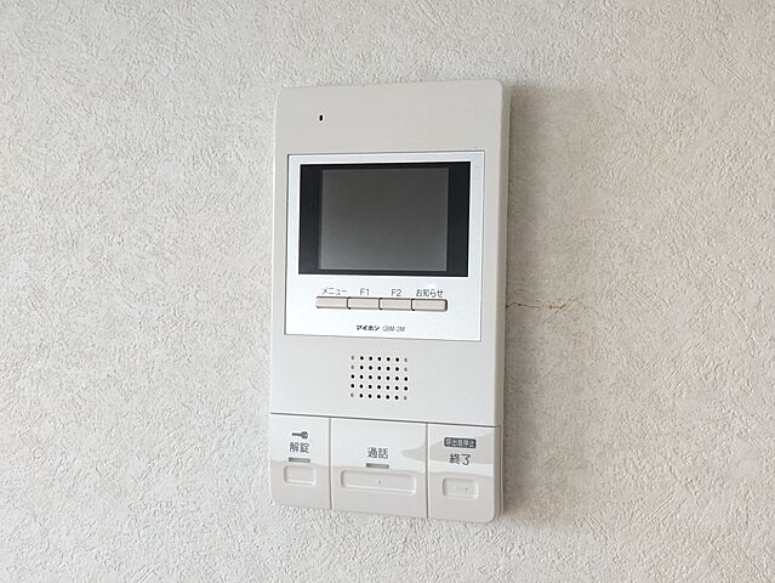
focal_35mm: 51
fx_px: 1142
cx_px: 388
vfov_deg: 28.6
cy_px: 292
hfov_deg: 37.5
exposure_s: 1/60
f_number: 1.89
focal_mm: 5.43
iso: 369
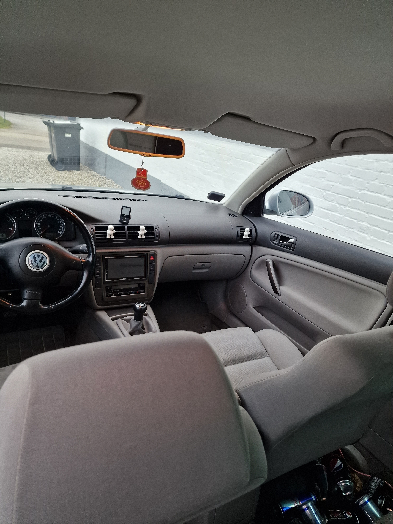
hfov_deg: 58.9
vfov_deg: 73.9
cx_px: 196
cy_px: 262
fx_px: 348
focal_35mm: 23
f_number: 1.8
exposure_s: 1/100
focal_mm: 6.4
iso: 320
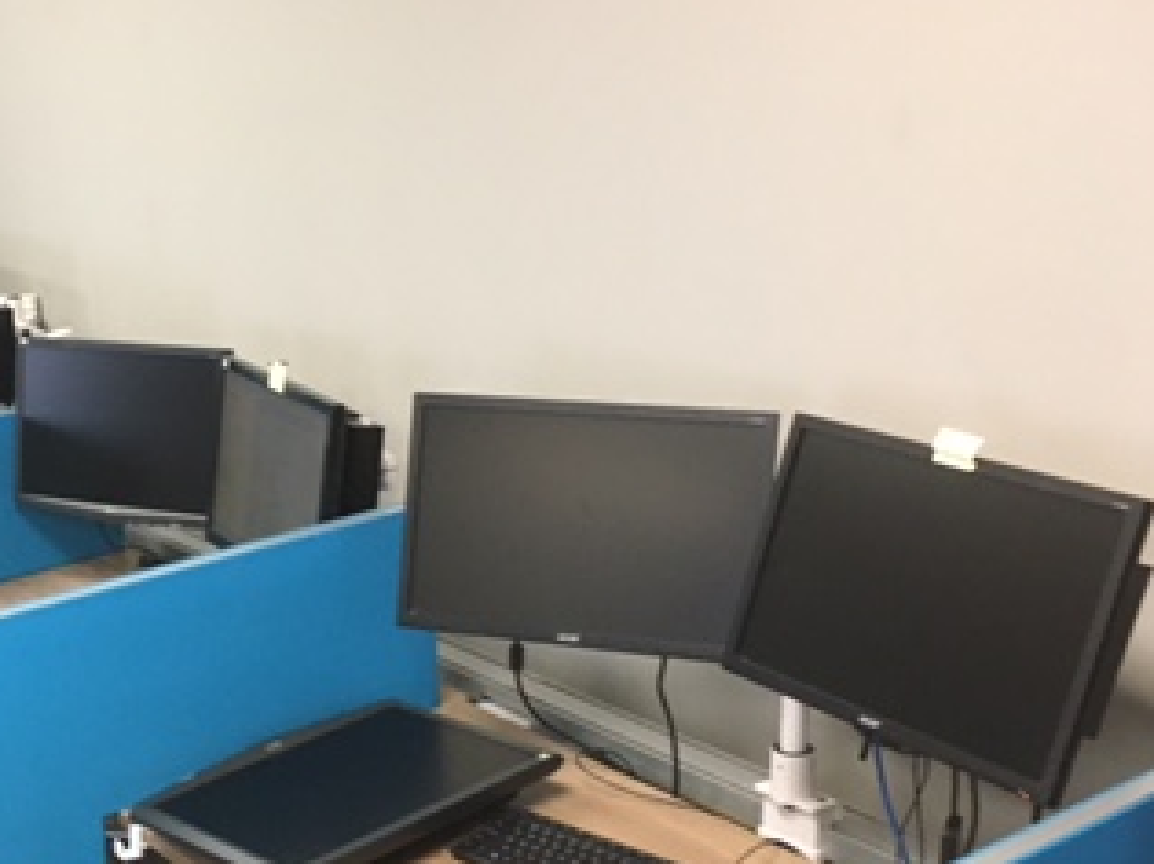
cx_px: 201
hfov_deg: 31.7
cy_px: 549
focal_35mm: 59
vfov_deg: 24.7
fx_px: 1966
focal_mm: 4.15
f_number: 2.2
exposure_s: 1/30
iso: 160
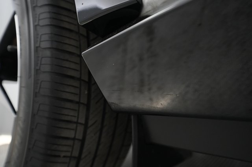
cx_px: 126
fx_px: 196
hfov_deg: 65.5
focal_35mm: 28
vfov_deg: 46.4
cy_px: 84
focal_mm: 28
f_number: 4.5
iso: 5000
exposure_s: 1/100
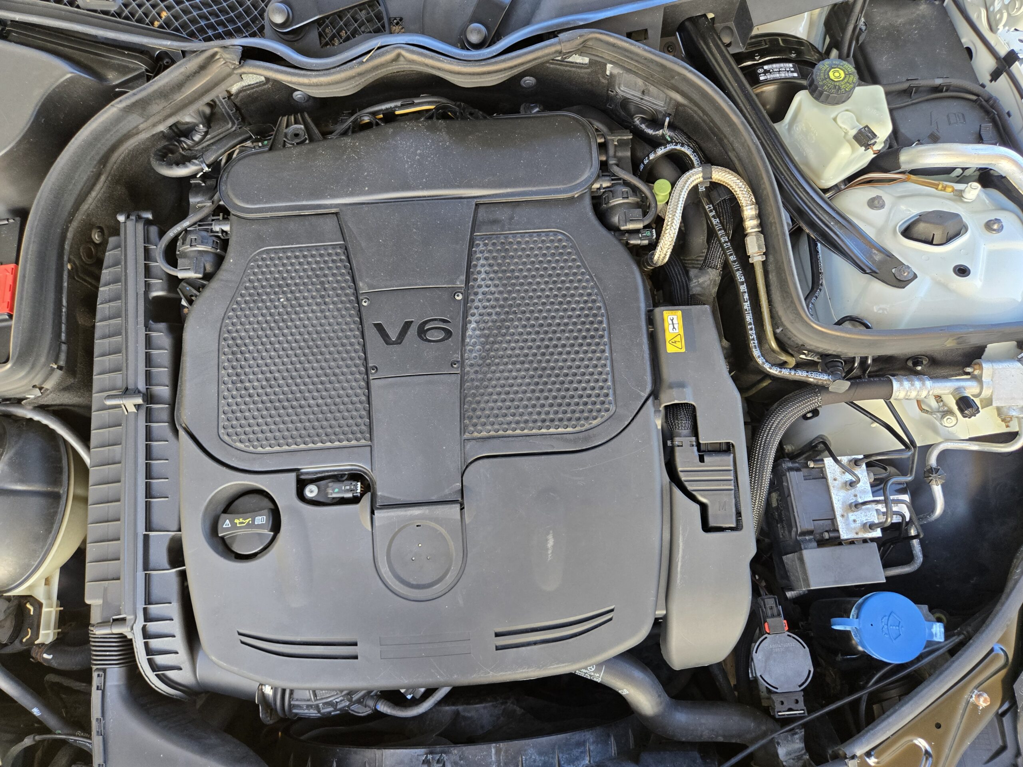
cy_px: 384
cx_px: 512
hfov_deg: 73.9
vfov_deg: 58.9
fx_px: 680
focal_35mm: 23
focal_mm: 5.4
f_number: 1.8
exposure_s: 1/180
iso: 160
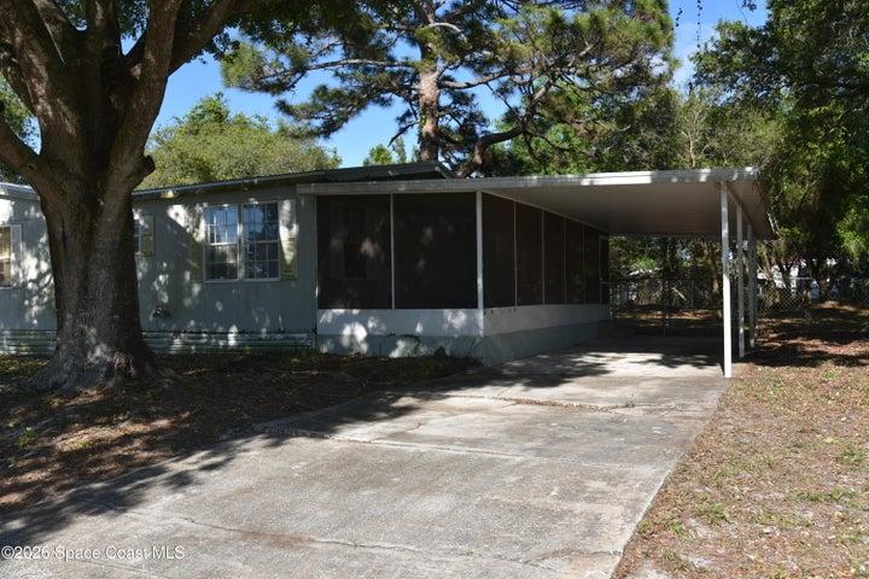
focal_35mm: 30
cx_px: 434
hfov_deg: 61.9
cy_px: 290
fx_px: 724
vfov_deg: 43.6
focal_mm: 30
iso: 100
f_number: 7.1
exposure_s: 1/200
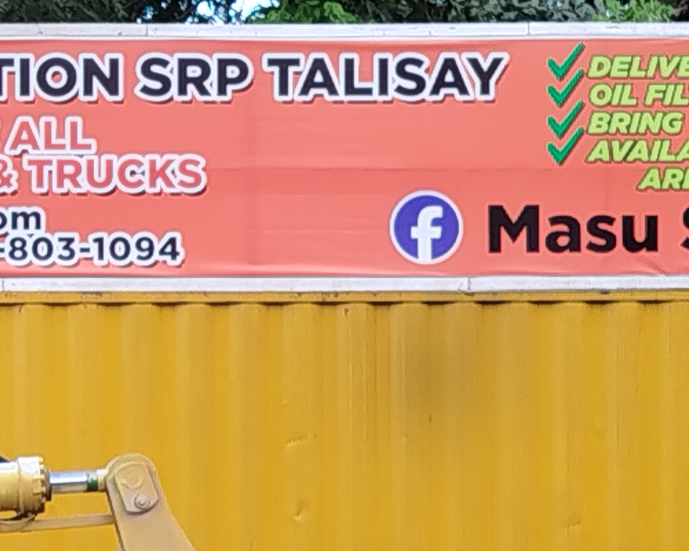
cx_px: -209
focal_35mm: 180
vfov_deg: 8.5
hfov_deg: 10.5
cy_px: 523
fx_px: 3671
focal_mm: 5.31
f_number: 1.7
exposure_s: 1/120
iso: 50
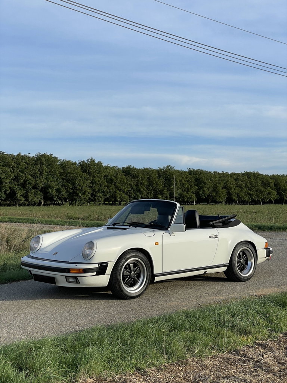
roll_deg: +0.1
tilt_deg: +2.2
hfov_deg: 28.0
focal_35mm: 52
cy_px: 192
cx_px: 144
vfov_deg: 36.8
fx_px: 575
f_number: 2
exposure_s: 1/1170
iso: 25
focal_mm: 6
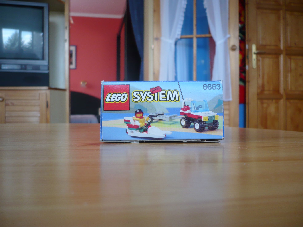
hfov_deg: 52.6
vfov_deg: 40.7
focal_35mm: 35
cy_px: 114
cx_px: 152
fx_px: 306
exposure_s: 1/30
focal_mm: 5.8
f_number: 2.8
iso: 100
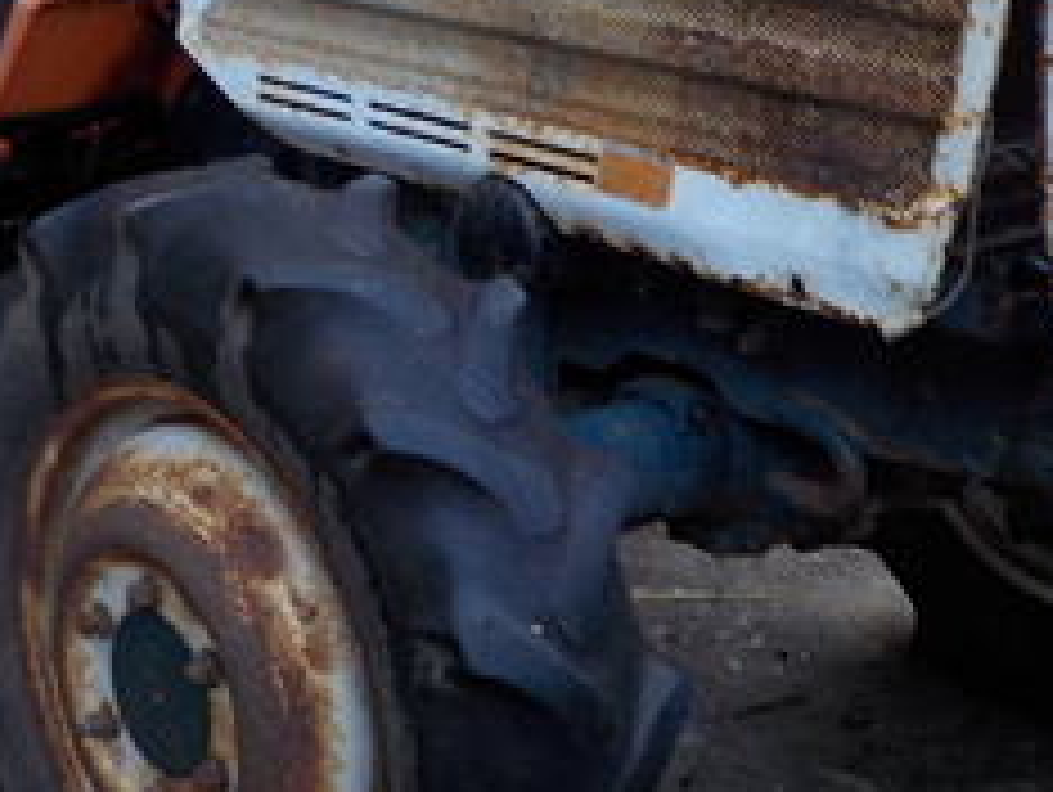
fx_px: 2497
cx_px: 459
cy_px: 184
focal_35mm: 82
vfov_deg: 17.9
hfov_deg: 23.8
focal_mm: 4.1
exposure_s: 1/40
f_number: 3.3
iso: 125
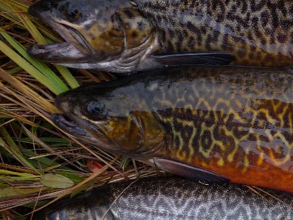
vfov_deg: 21.3
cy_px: 176
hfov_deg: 27.1
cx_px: 290
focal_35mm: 68
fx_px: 575
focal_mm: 5.8
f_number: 3.5
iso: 100
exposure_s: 1/80
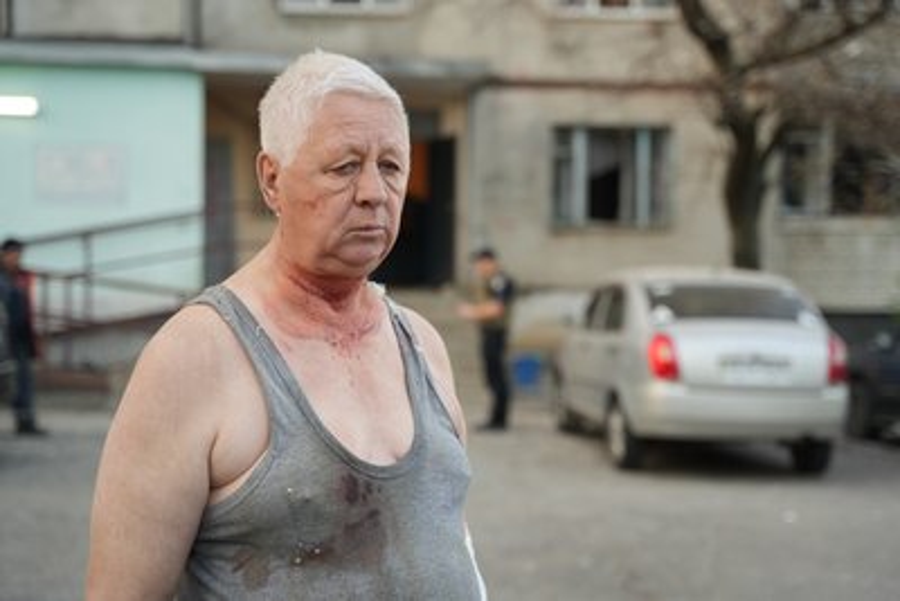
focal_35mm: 57
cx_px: 450
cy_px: 300
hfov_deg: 35.0
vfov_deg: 23.8
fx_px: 1425
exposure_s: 1/80
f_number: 3.2
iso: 100
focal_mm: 57
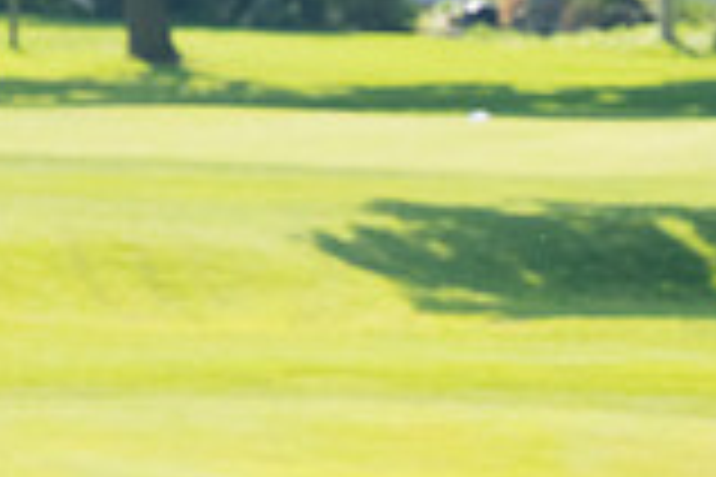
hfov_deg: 1.9
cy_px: 742
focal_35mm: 1095
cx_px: 347
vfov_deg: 1.3
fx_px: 21777
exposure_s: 1/1600
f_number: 5.6
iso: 1000
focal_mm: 200
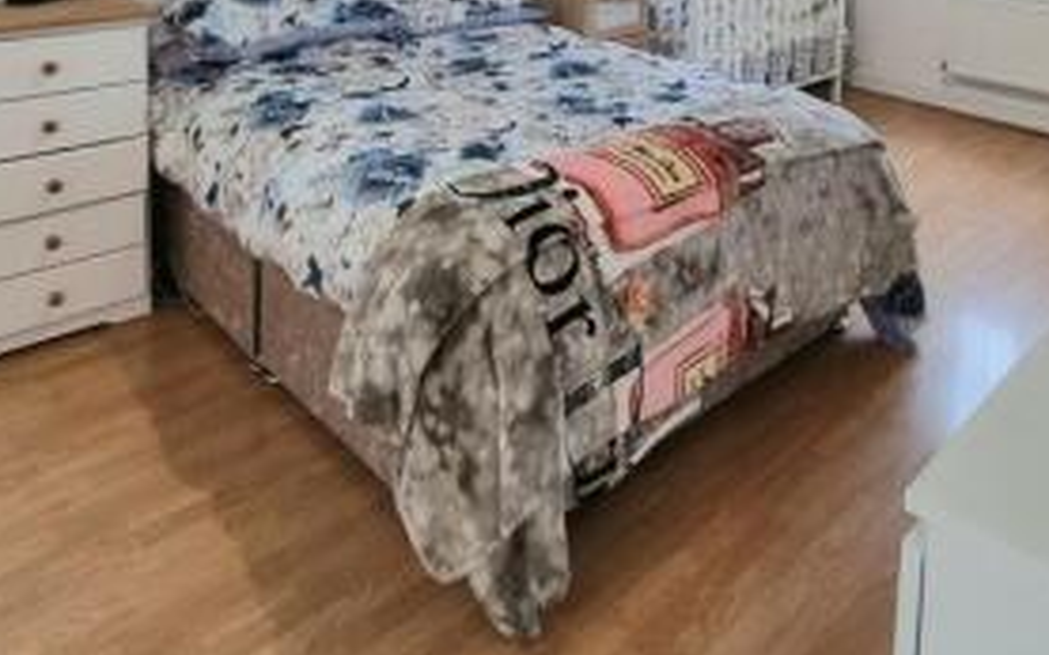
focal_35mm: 29
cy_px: -115
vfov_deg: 35.0
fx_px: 829
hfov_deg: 63.7
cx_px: 657
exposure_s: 1/50
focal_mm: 2.2
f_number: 2.2
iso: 125
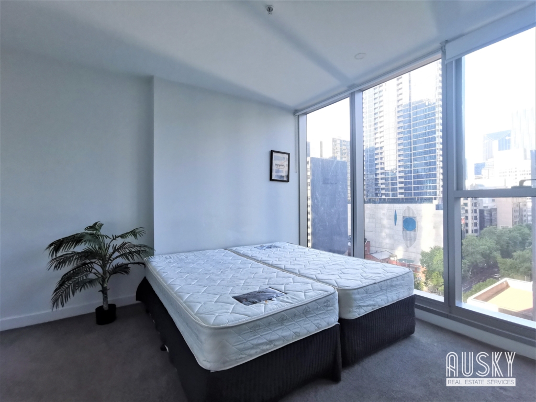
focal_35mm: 17
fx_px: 263
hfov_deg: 91.0
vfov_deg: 74.7
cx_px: 268
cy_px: 201
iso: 200
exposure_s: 1/100
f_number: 2.2
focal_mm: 2.26
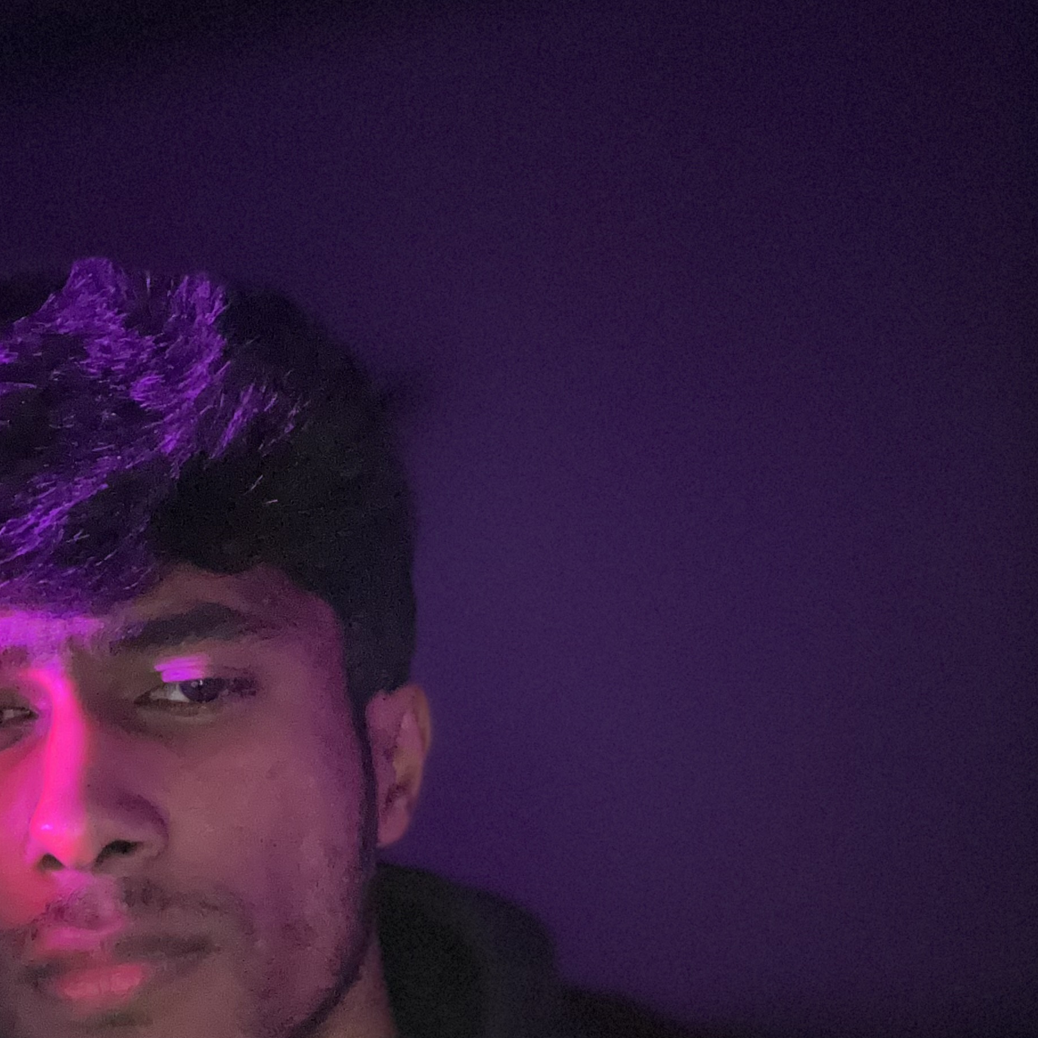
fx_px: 1527
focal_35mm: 45
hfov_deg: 37.5
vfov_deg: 36.5
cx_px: 439
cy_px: 804
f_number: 1.9
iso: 1600
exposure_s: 1/16
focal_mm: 2.69
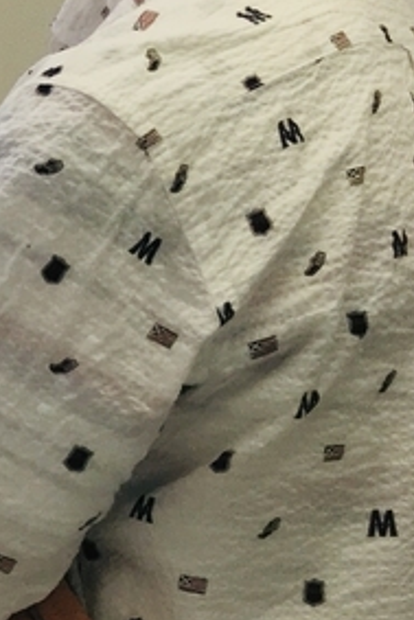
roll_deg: -0.6
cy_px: 234
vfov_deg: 16.0
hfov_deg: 8.8
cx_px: -828
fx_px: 2205
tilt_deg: -1.6
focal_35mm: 128
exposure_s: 1/120
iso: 32
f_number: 2.2
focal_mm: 4.15
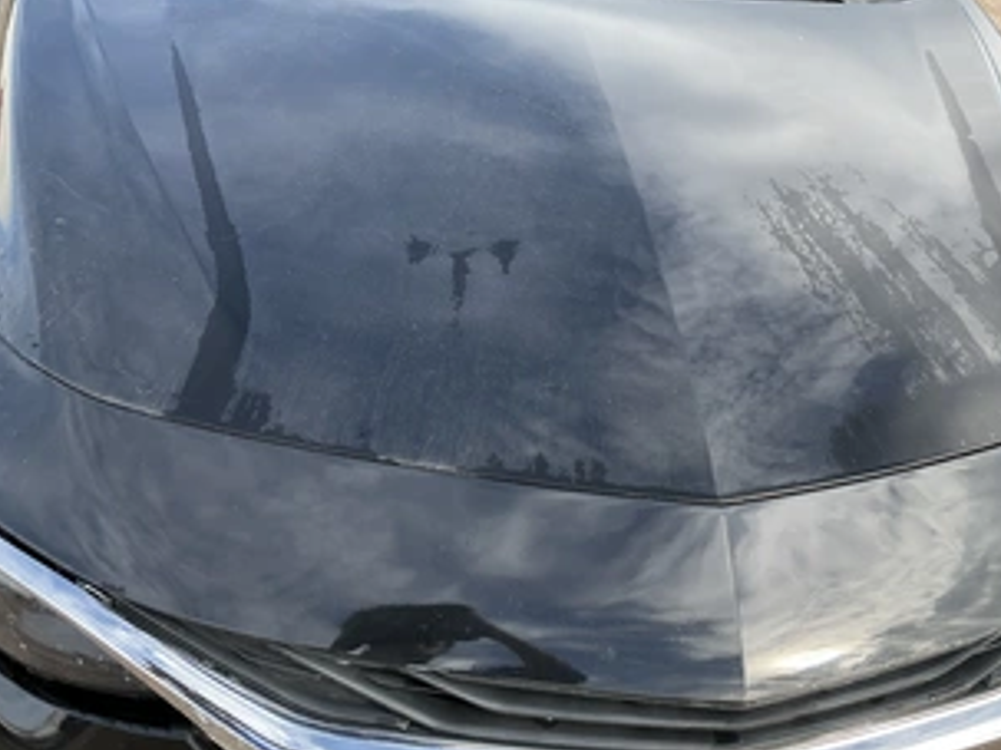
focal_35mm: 37
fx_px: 1070
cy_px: 301
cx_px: 572
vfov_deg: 38.5
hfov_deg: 50.0
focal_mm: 3
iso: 25
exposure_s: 1/355
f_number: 1.8
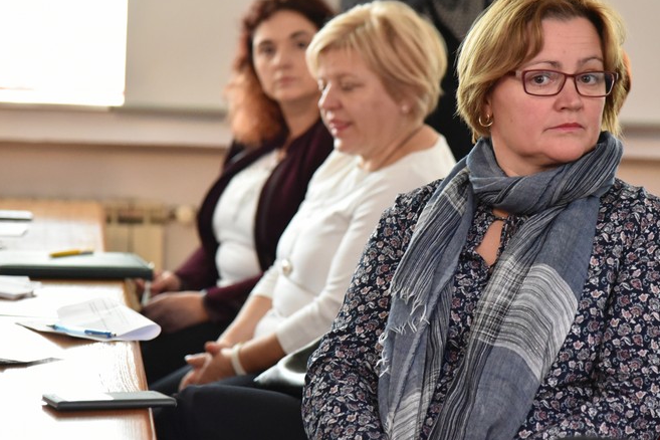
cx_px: 374
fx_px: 2401
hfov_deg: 15.6
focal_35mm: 131
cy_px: 205
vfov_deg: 10.5
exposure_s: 1/80
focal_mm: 105
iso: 10000
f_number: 4
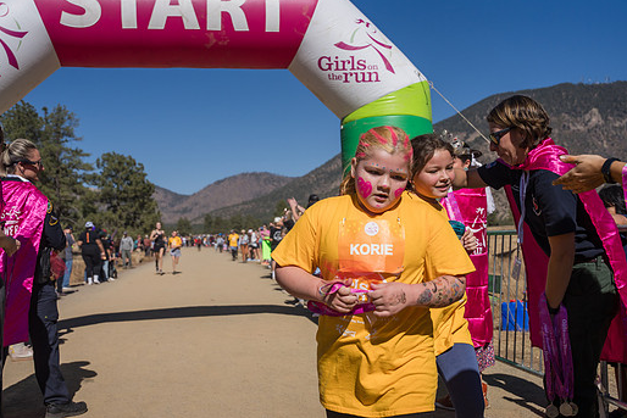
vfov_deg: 32.6
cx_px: 292
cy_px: 228
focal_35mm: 41
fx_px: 714
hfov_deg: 47.4
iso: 320
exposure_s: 1/8000
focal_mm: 36.3
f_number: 4
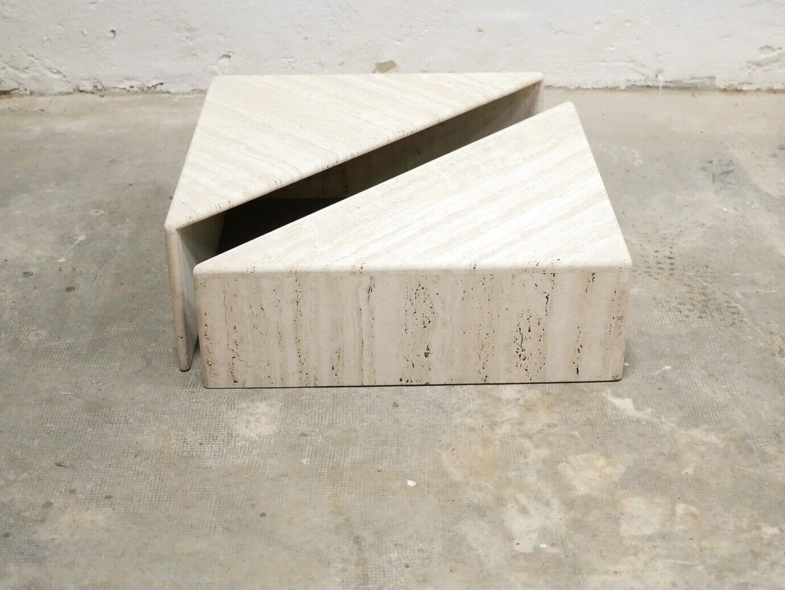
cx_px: 424
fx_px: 1316
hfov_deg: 33.2
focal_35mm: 58
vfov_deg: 25.2
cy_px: 229
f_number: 1.7
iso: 2500
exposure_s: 1/60
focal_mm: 20
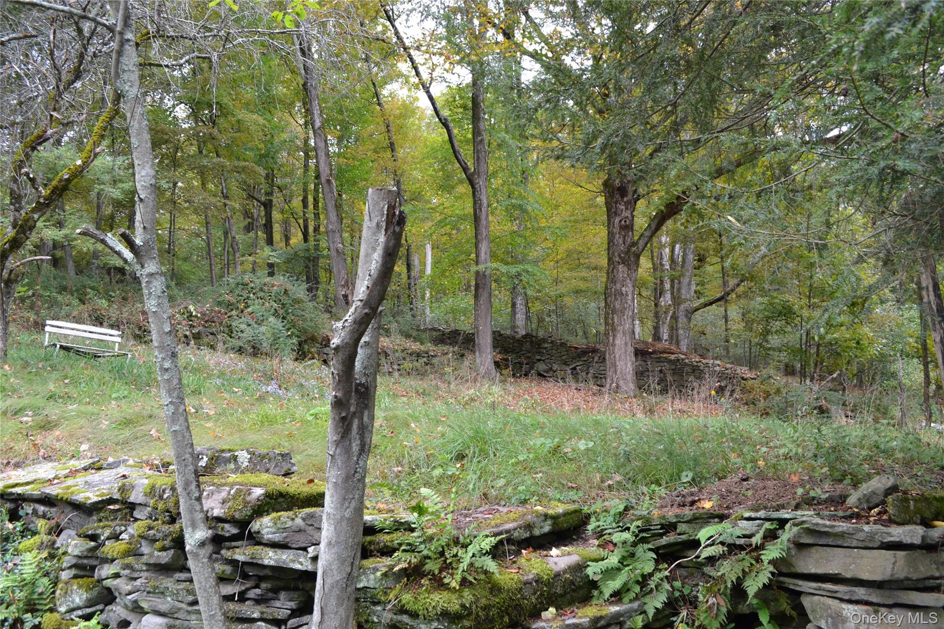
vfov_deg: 47.9
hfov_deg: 67.4
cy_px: 314
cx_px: 472
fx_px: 708
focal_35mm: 27
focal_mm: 18
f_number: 5.6
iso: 360
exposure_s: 1/60
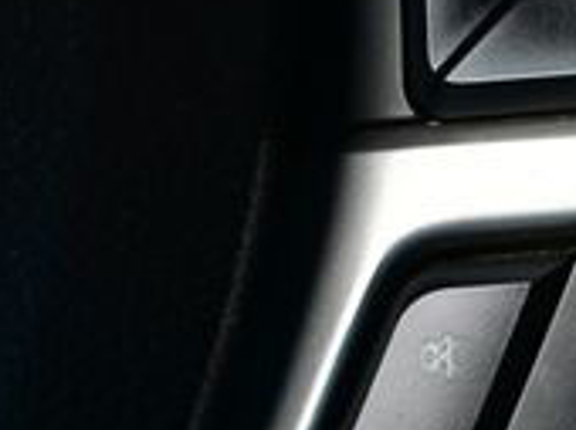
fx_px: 2257
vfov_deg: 10.9
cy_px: 240
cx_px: 745
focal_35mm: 136
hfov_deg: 14.0
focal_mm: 25
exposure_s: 1/40
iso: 125
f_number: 4.2
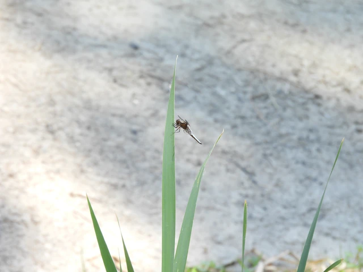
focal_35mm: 800
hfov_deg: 2.5
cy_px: 136
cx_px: 182
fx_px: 8389
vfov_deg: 1.9
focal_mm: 143
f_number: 5.6
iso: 100
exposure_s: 1/125
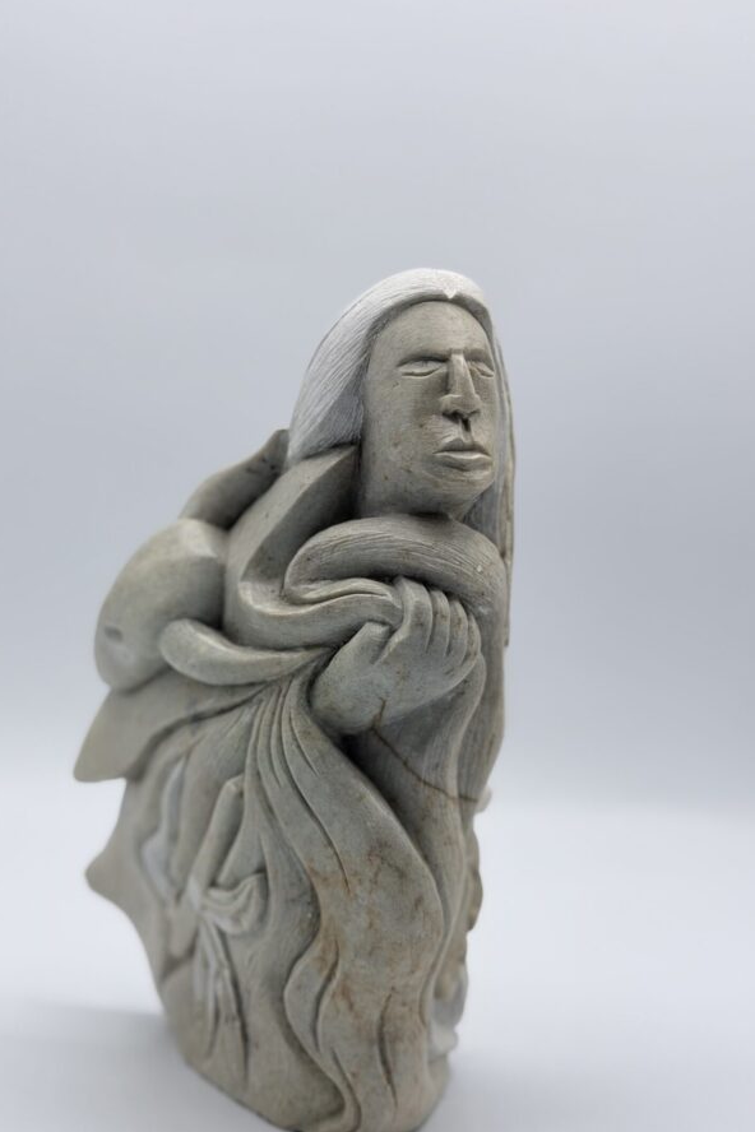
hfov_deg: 22.6
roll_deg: -2.5
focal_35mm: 60
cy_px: 632
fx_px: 1887
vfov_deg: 33.4
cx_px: 300
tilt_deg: -6.3
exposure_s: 1/1608
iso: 64
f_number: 1.78
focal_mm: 6.76
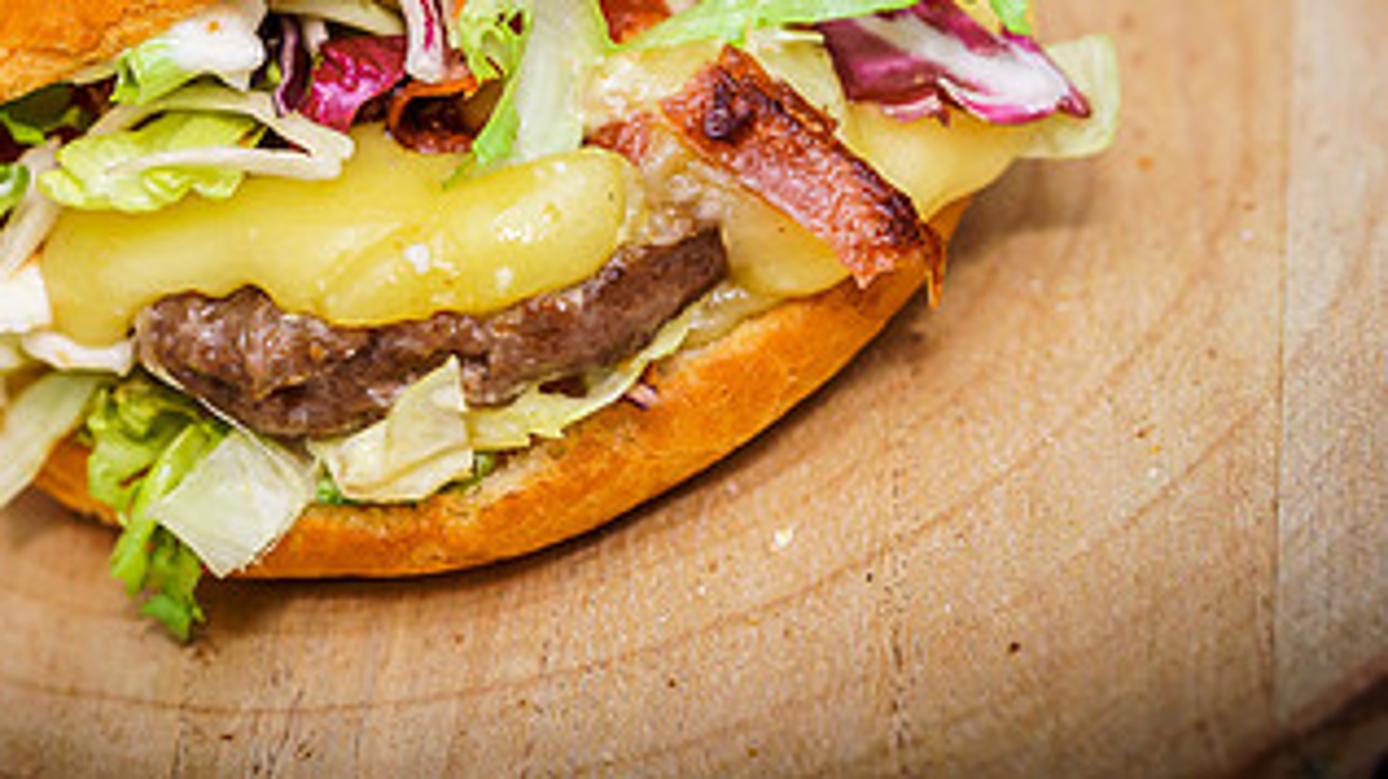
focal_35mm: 144
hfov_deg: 14.9
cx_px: 570
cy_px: 217
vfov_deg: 8.4
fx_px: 5298
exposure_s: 1/250
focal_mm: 70
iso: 100
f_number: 4
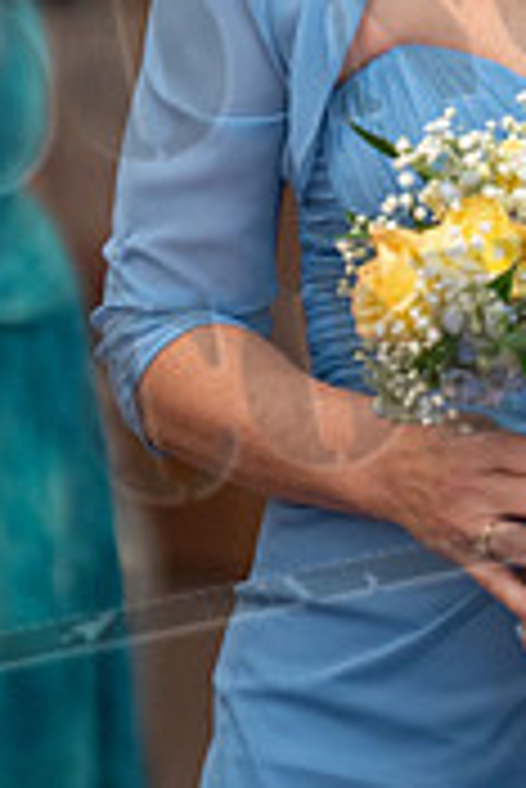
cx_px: 369
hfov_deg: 2.7
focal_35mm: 514
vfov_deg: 4.0
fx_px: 11242
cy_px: 167
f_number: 4
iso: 3200
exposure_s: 1/250
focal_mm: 200
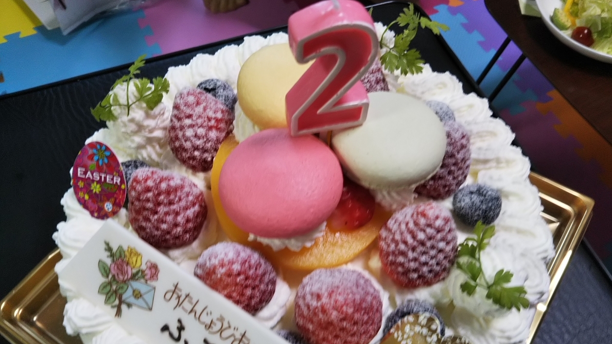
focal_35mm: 33
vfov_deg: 35.5
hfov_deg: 59.5
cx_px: 308
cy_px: 213
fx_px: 536
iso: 64
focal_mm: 4
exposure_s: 1/30
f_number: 2.2
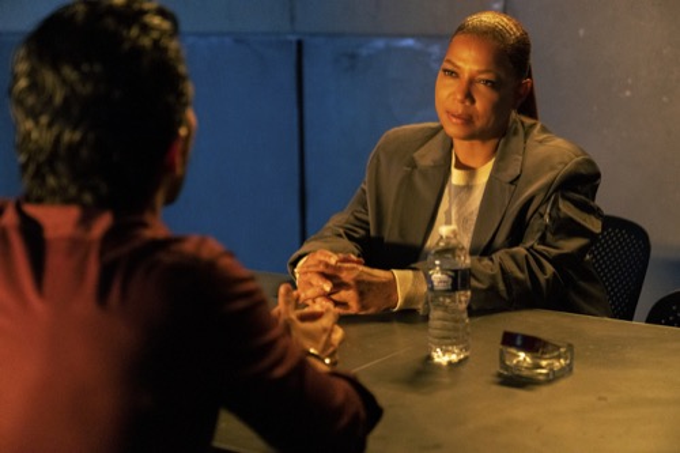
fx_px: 1322
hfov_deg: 28.9
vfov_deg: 19.4
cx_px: 340
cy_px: 226
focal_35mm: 70
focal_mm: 70
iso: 10000
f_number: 2.8
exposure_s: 1/200
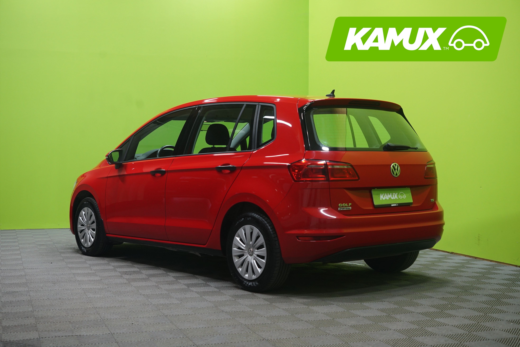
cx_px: 260
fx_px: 722
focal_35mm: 50
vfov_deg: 27.0
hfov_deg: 39.6
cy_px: 174
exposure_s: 1/25
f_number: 5.6
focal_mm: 50
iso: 800
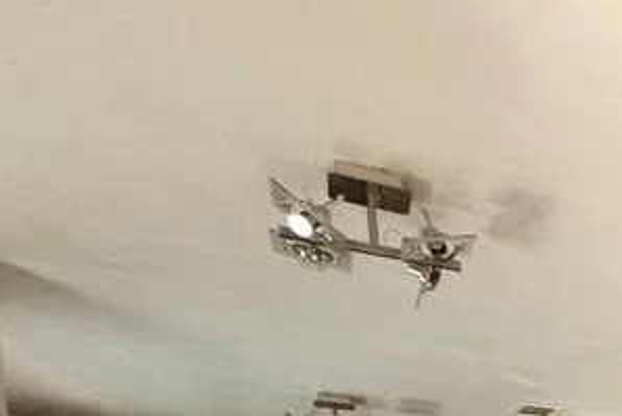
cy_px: 684
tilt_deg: -5.5
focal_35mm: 50
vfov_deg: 21.1
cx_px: 1035
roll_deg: -0.3
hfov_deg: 24.6
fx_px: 864
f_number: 2.2
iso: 800
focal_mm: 2.22
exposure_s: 1/60
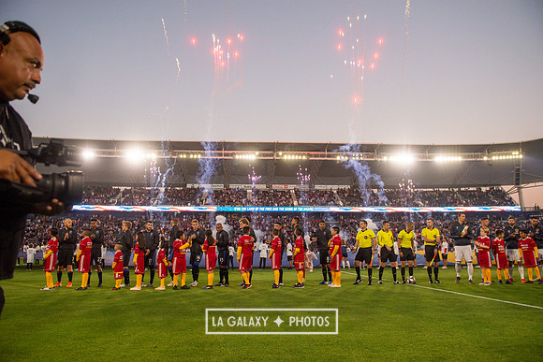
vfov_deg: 53.2
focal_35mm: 24
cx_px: 272
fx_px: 362
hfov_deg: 73.7
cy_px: 181
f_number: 4
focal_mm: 24
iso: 640
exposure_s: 1/1600
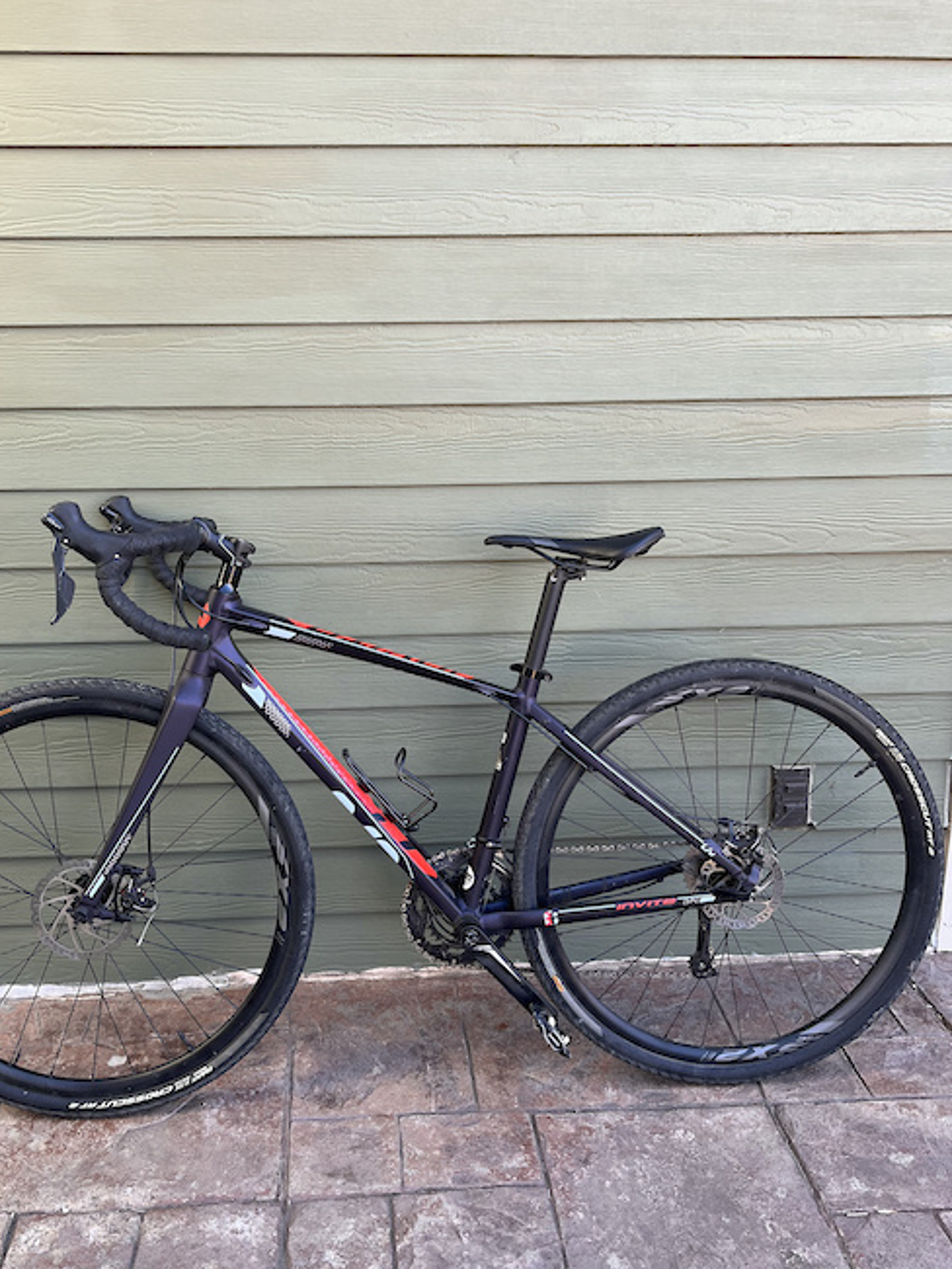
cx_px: 410
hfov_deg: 44.1
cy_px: 574
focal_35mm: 32
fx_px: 1173
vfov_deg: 56.7
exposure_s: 1/122
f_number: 1.6
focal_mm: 5.1
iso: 40
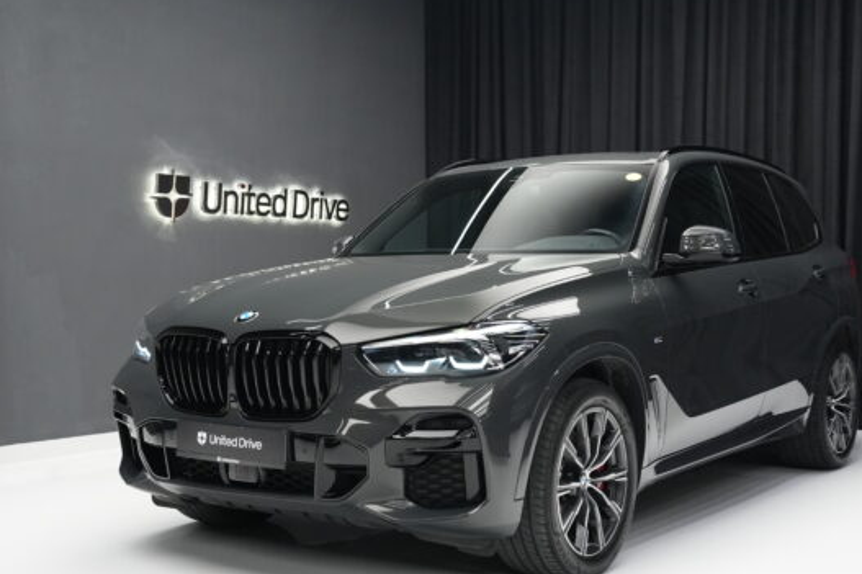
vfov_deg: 26.4
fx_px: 1221
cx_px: 432
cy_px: 357
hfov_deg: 38.9
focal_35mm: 51
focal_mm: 35
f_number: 6.3
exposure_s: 1/40
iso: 3200
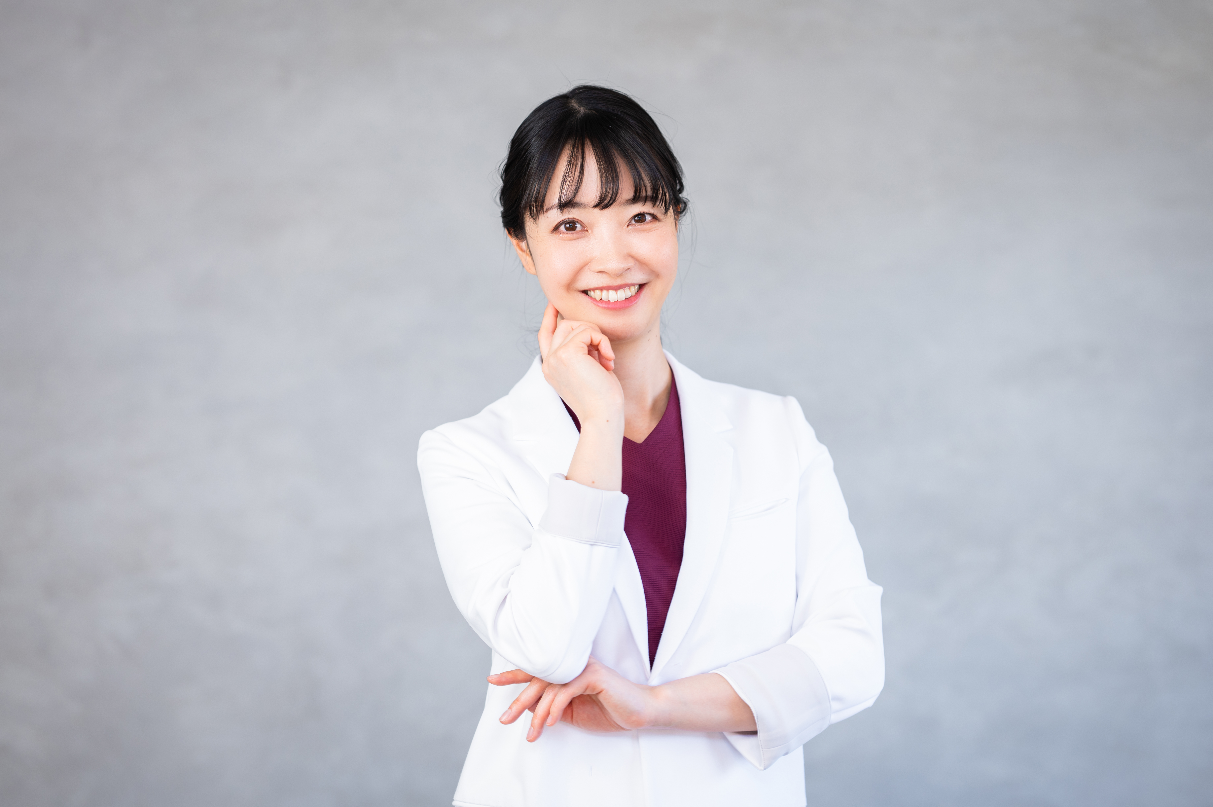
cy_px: 404
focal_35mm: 85
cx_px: 606
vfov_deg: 16.1
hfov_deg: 23.9
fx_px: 2862
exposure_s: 1/100
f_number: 2.8
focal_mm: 85
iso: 200
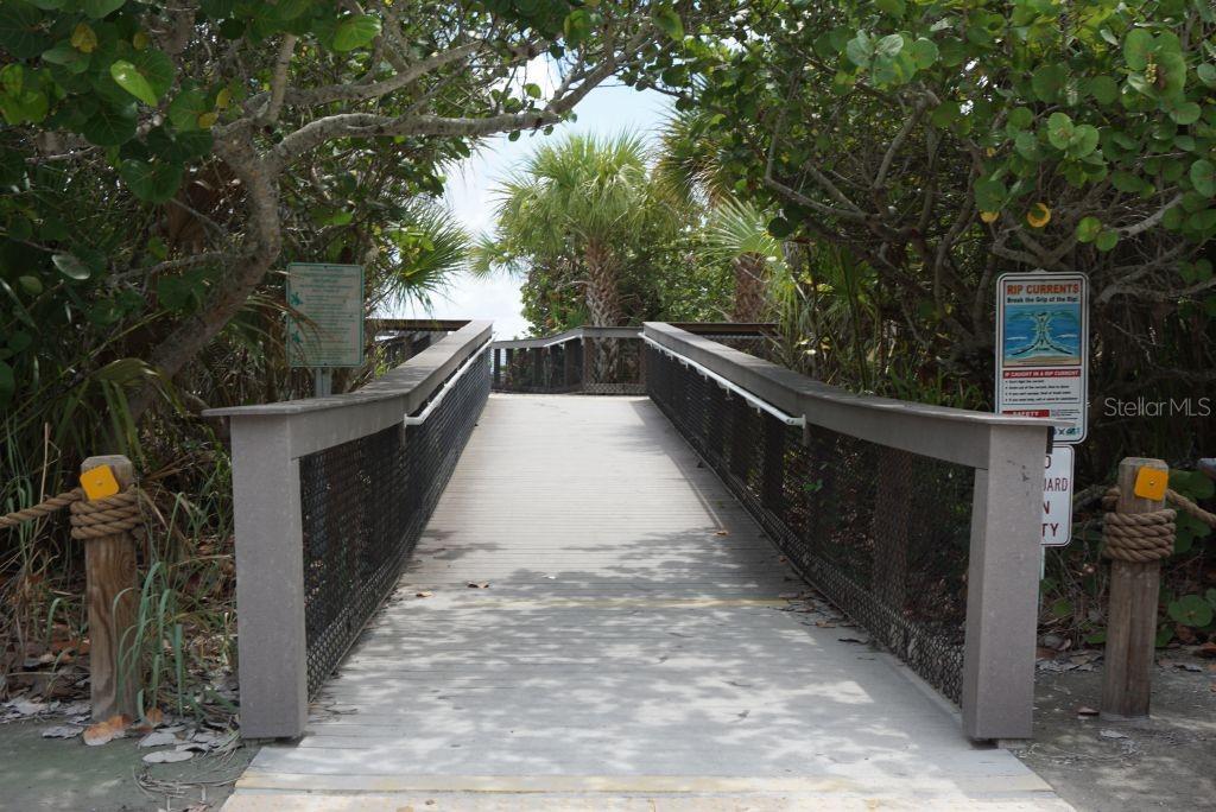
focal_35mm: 40
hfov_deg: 47.9
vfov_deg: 33.1
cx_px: 608
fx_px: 1369
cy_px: 406
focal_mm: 27
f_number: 10
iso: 100
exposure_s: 1/100
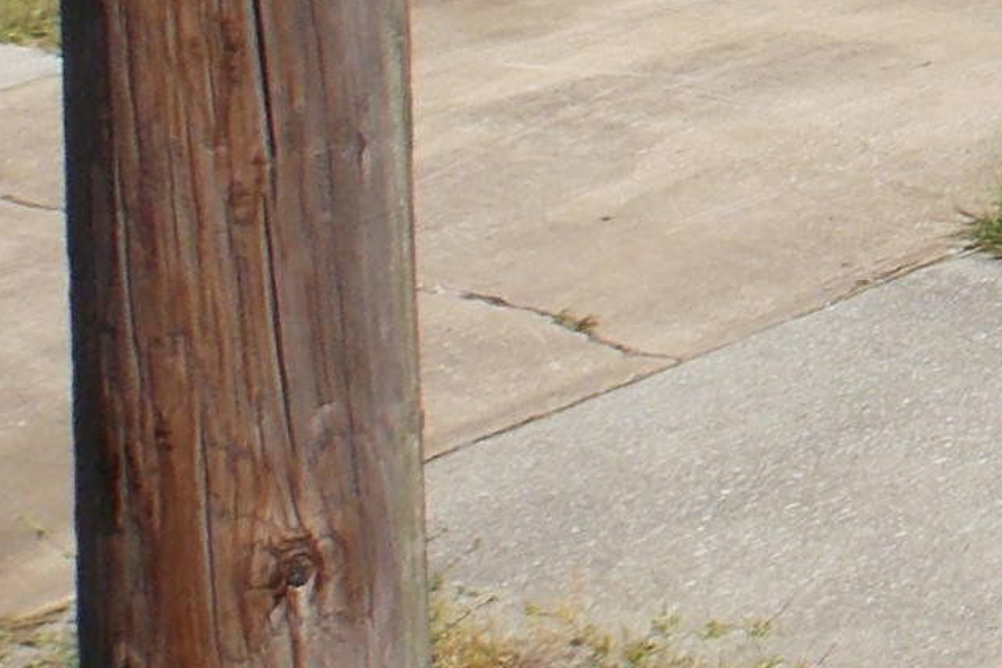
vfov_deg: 11.3
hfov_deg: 15.2
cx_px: 1882
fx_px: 3173
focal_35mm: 114
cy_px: -495
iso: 80
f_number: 3.1
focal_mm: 4
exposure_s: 1/1000
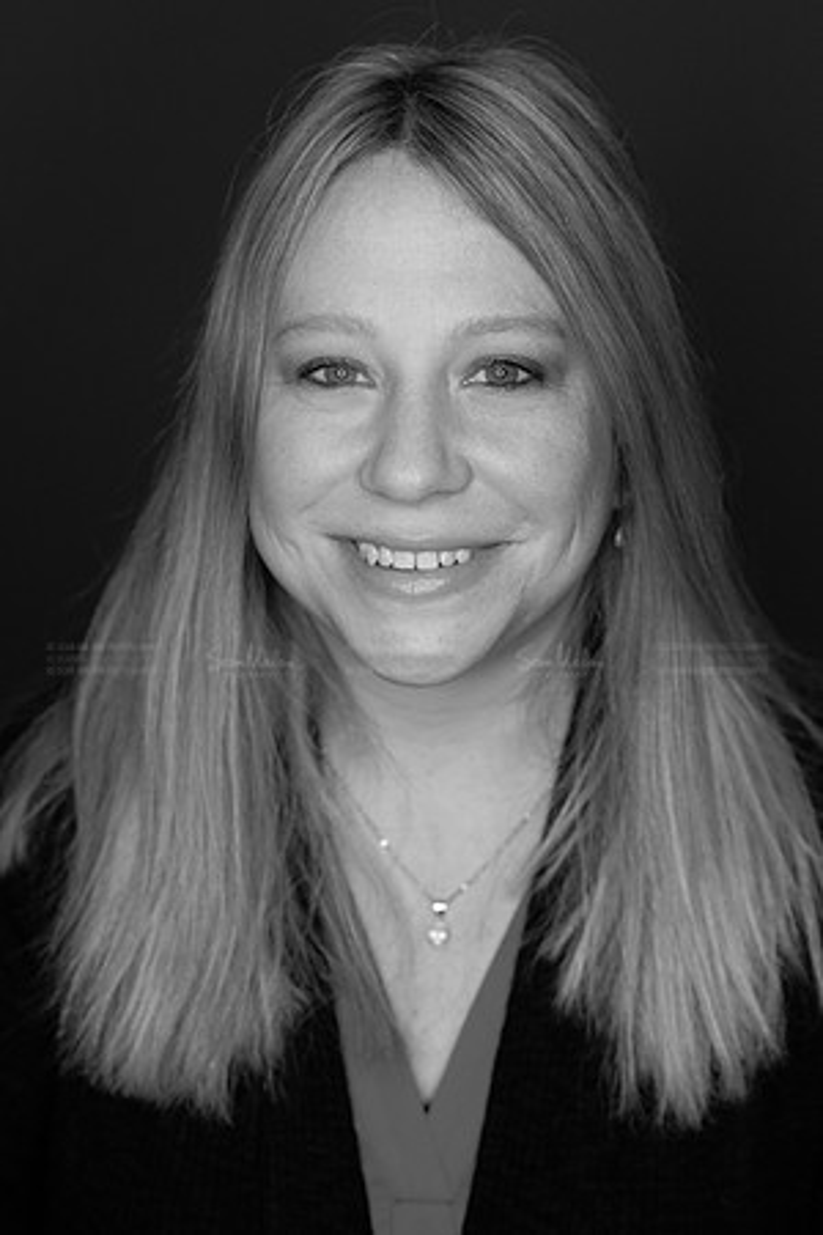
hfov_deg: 16.1
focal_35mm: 85
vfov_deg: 23.9
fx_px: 2915
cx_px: 412
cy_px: 618
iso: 2000
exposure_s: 1/640
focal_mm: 85
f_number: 3.5
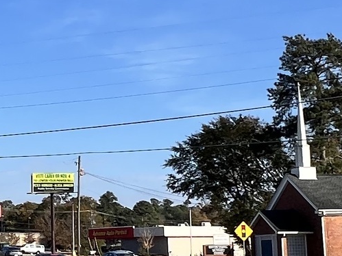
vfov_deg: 18.4
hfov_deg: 22.7
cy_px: 157
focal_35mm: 80
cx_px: -52
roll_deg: +0.4
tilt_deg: +6.0
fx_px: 790
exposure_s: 1/1876
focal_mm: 1.57
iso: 32
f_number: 1.8
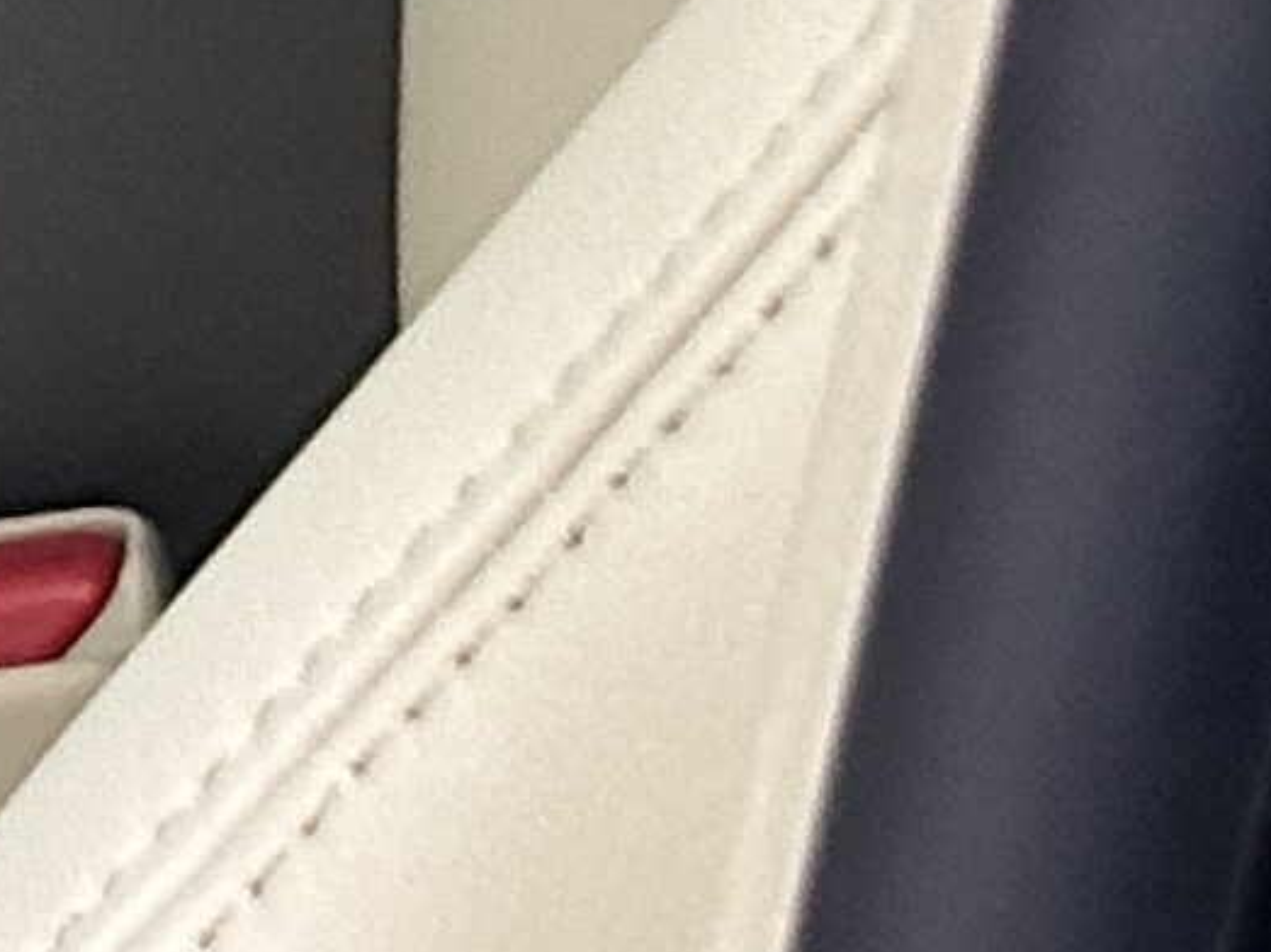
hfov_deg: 5.0
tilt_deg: -10.7
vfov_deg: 3.9
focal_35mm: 370
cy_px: -2195
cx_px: -3222
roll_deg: +0.5
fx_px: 13582
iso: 400
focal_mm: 6.86
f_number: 1.78
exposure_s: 1/40
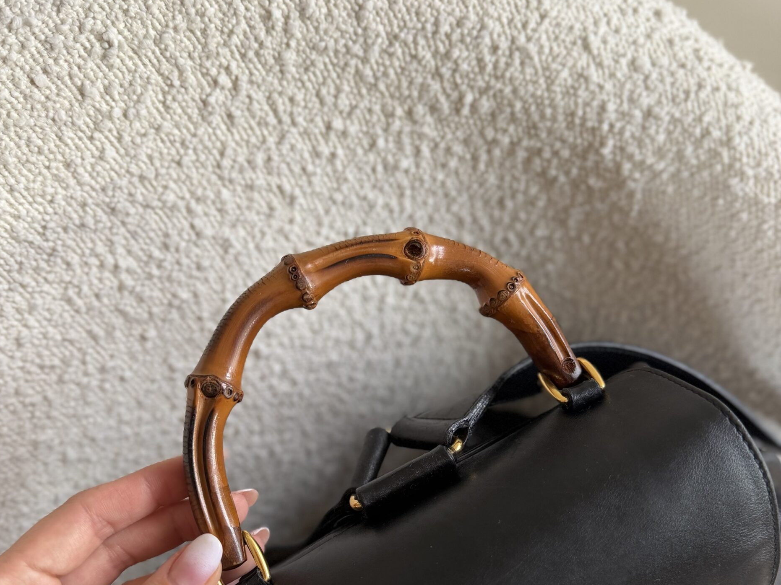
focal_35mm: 33
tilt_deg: -69.9
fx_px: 744
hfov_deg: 55.3
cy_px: 393
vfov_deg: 42.3
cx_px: 379
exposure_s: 1/121
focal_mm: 6.76
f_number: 1.78
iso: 200
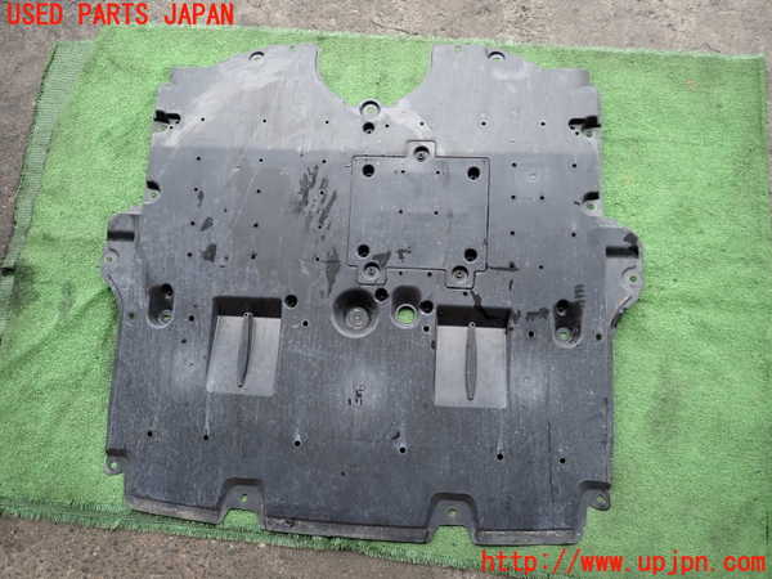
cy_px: 290
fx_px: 558
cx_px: 386
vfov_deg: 54.9
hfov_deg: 69.4
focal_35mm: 25
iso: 100
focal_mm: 4.5
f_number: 2
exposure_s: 1/160
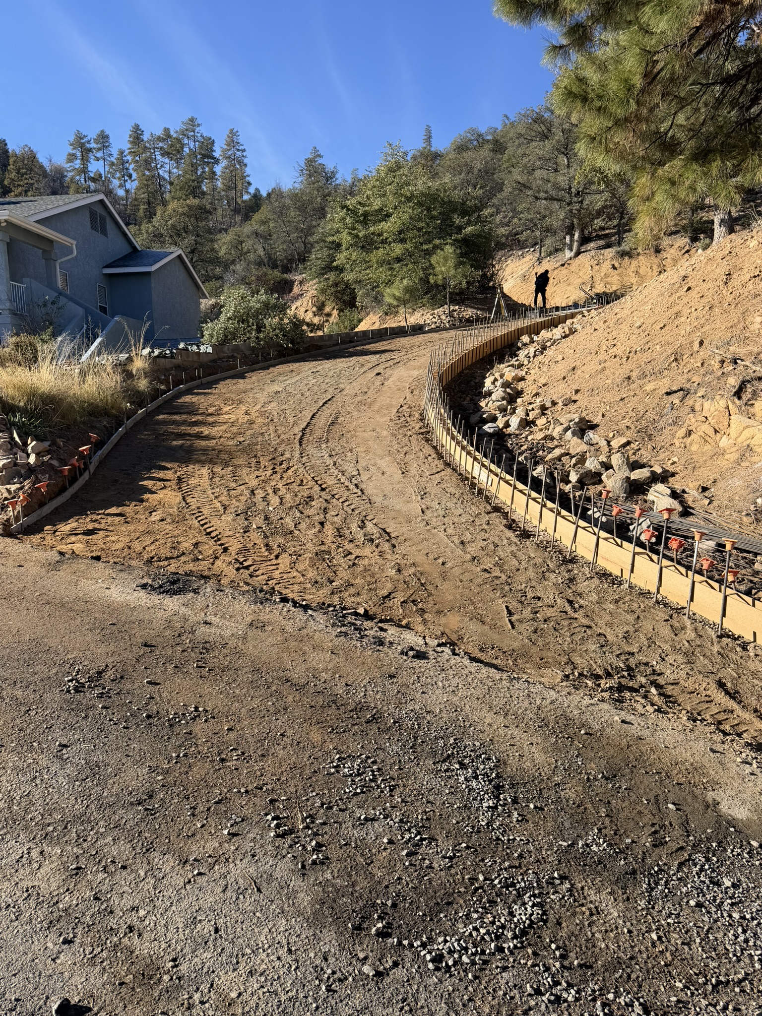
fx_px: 704
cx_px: 381
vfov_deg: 71.6
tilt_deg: -7.8
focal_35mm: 24
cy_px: 508
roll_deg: +1.0
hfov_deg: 56.8
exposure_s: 1/2445
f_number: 1.78
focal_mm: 6.76
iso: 80
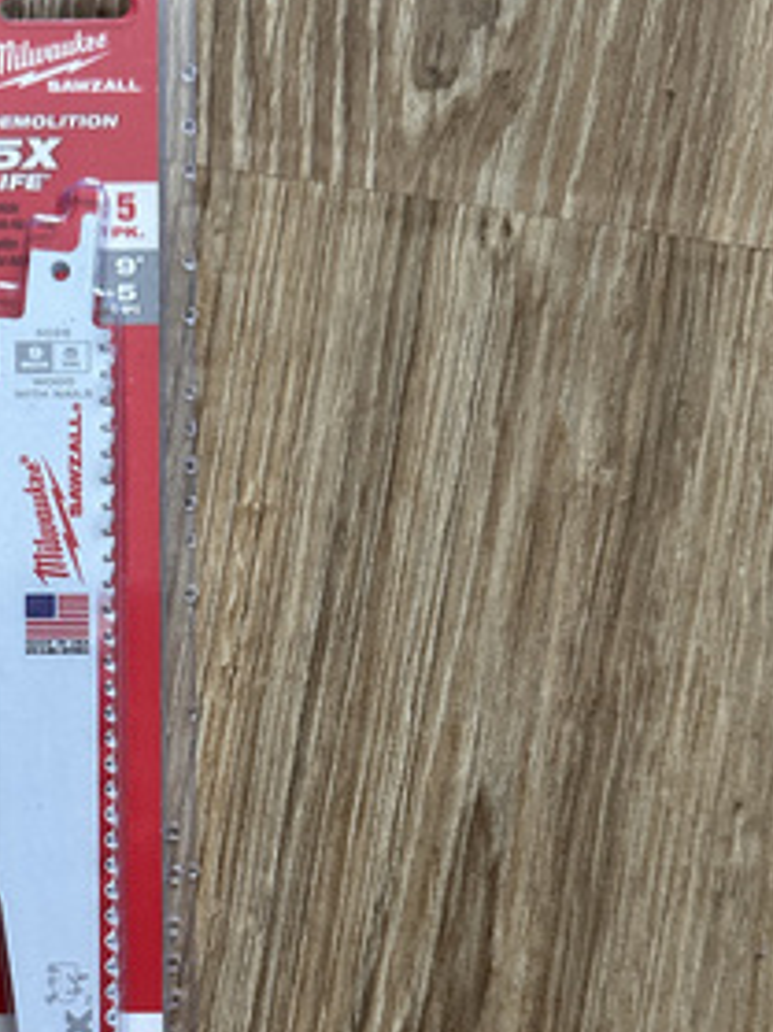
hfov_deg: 32.4
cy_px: 692
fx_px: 1281
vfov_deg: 43.2
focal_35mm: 43
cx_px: 124
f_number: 1.78
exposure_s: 1/60
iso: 500
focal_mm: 6.86
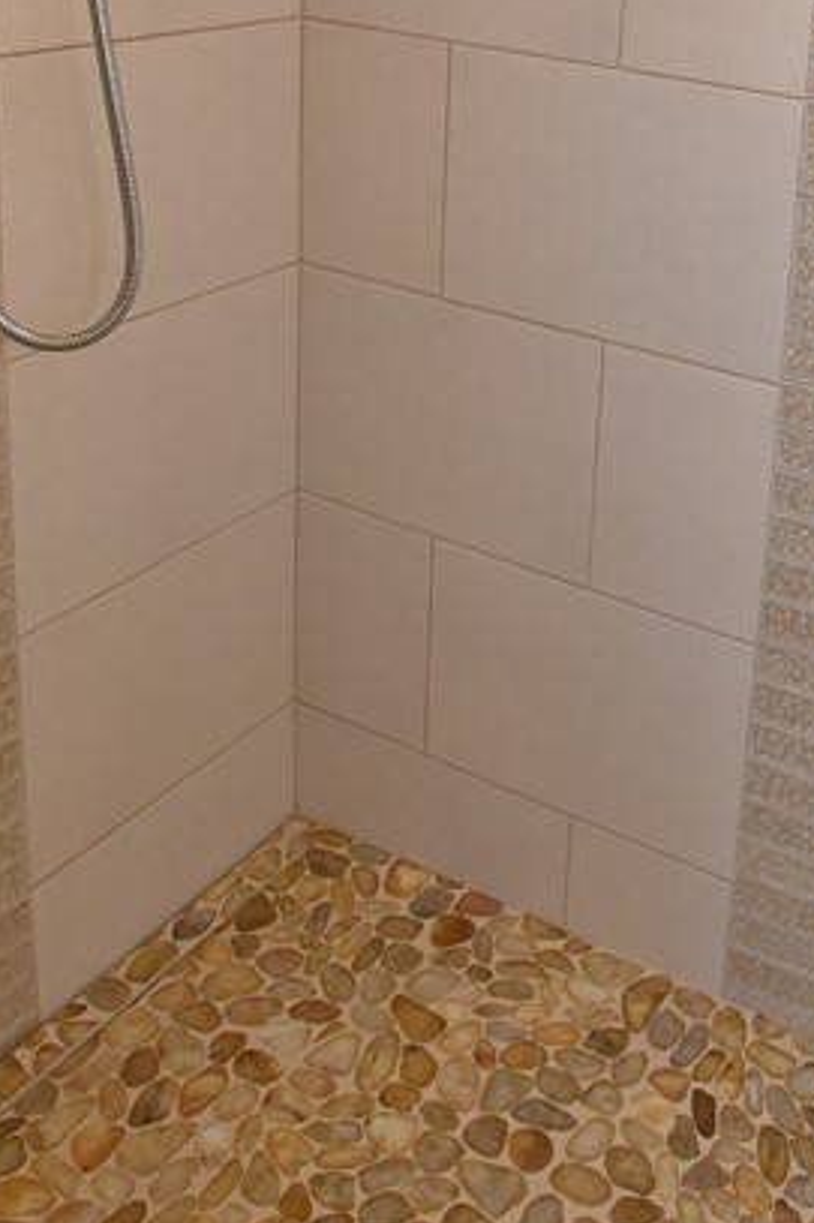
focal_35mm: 40
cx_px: 694
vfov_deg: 44.2
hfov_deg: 32.1
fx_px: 1358
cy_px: 126
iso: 800
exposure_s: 1/100
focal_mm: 10
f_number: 5
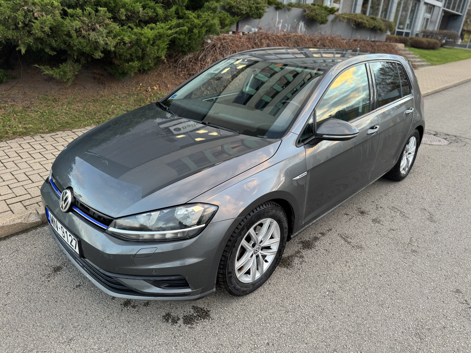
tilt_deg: -22.9
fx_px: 327
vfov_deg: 56.8
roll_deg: -3.6
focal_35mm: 24
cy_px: 176
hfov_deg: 71.6
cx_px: 236
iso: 125
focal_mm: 6.76
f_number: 1.78
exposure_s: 1/121
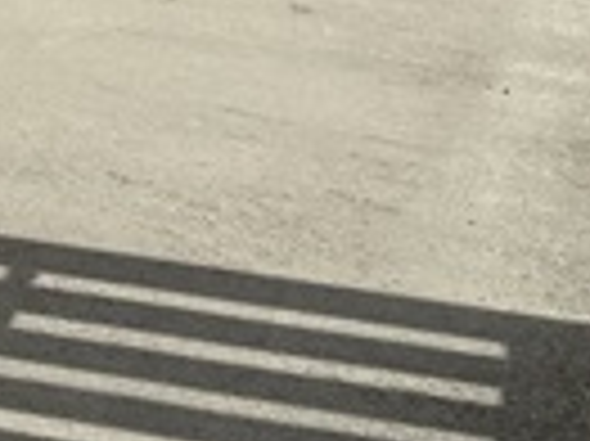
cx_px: -477
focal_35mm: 157
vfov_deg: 9.1
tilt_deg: -8.7
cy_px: -306
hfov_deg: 11.6
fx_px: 2673
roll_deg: +1.3
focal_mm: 6.76
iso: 80
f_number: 1.78
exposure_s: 1/9091
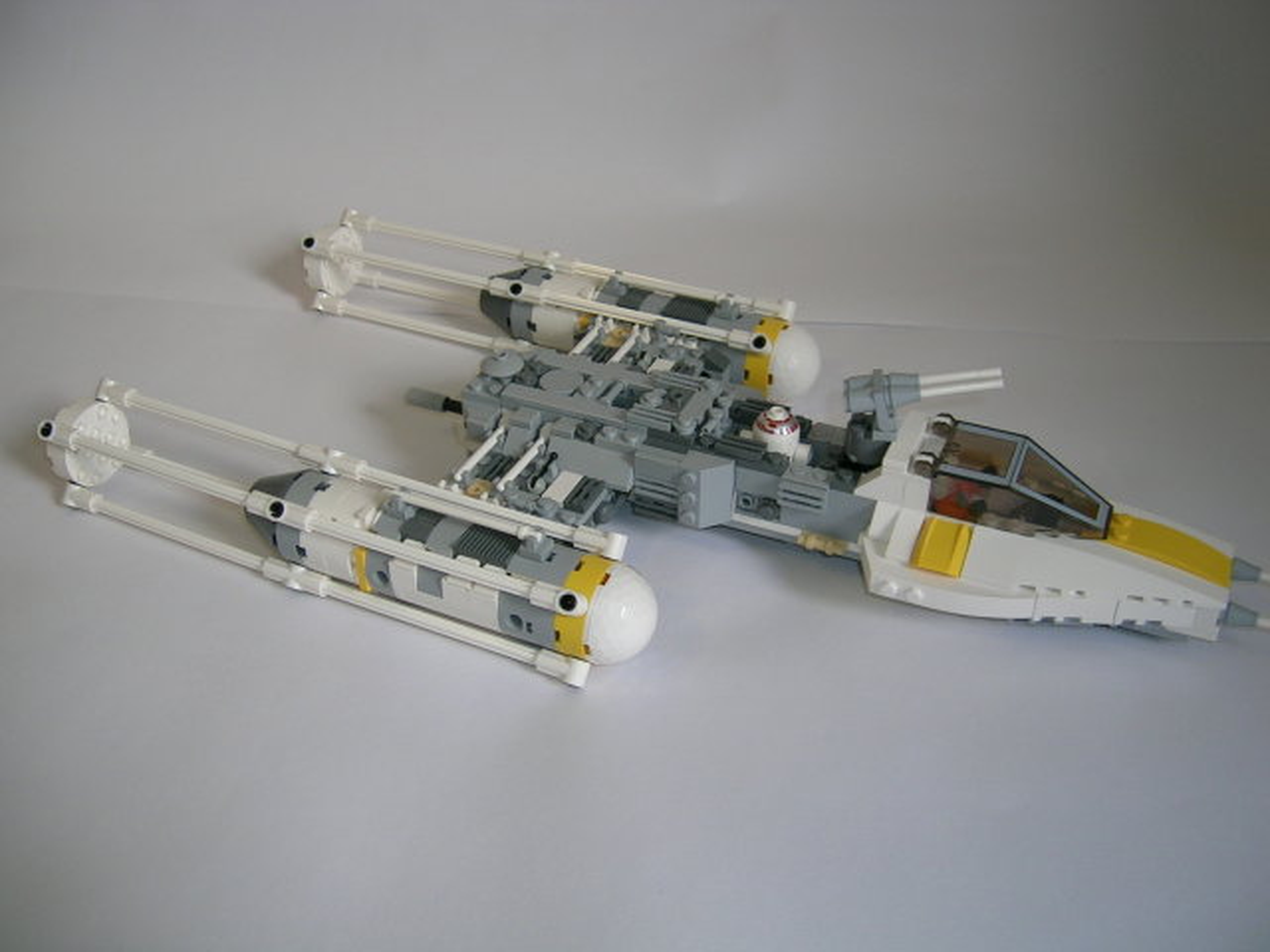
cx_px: 635
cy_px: 476
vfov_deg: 40.7
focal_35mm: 35
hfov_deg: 52.6
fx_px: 1284
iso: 50
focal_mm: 5.4
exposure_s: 1/30
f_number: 2.8
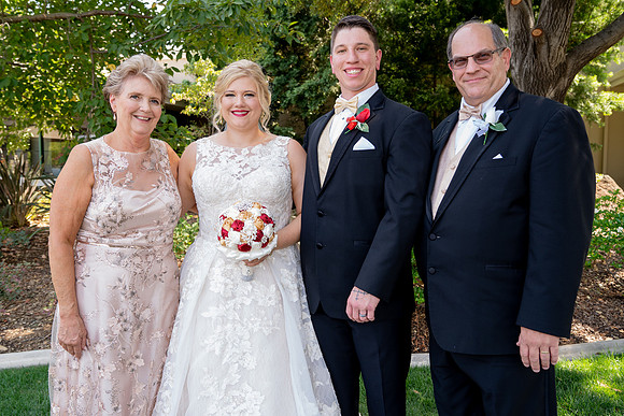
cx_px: 295
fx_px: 511
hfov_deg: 62.7
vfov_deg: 44.3
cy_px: 204
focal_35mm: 30
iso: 500
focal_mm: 28
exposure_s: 1/125
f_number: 5
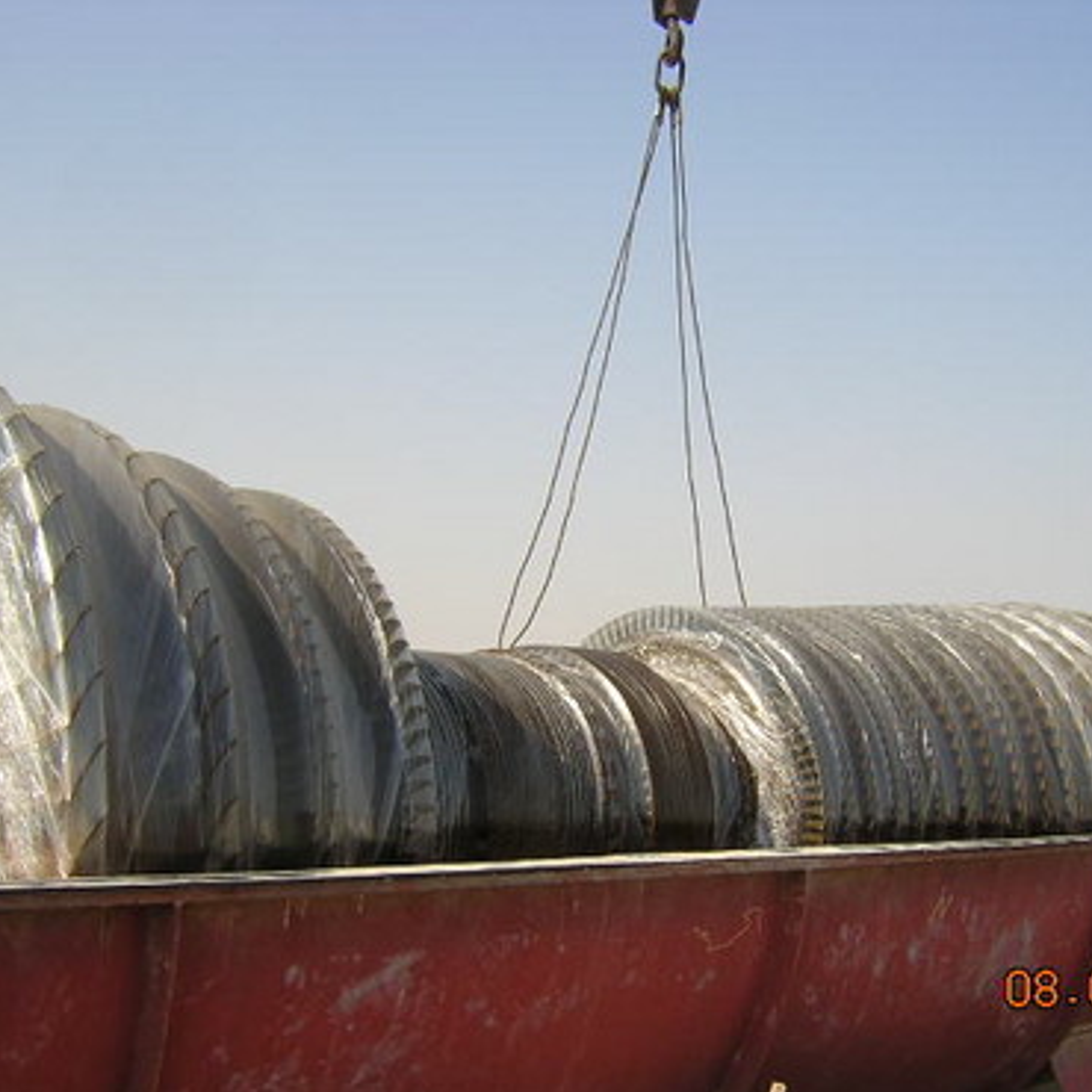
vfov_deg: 39.2
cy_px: 550
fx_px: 1535
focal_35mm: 43
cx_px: 640
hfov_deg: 39.0
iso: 100
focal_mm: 4.7
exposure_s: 1/357
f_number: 5.2
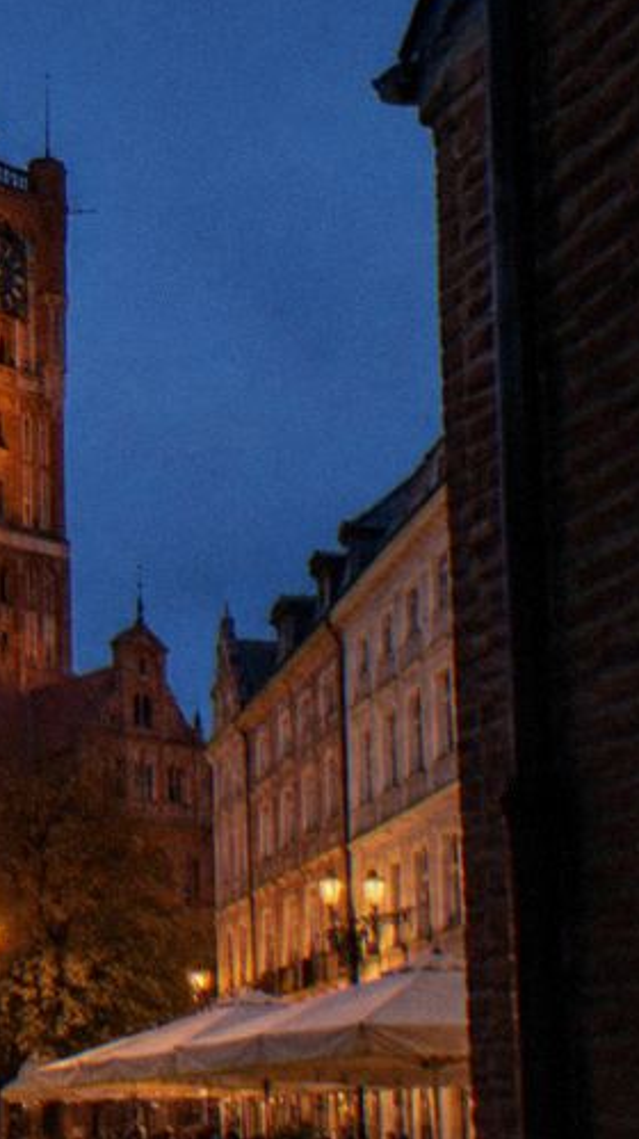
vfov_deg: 25.3
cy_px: 698
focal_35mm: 84
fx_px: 2535
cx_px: -274
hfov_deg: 13.6
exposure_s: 1/30
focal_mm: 40
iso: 5000
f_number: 7.1
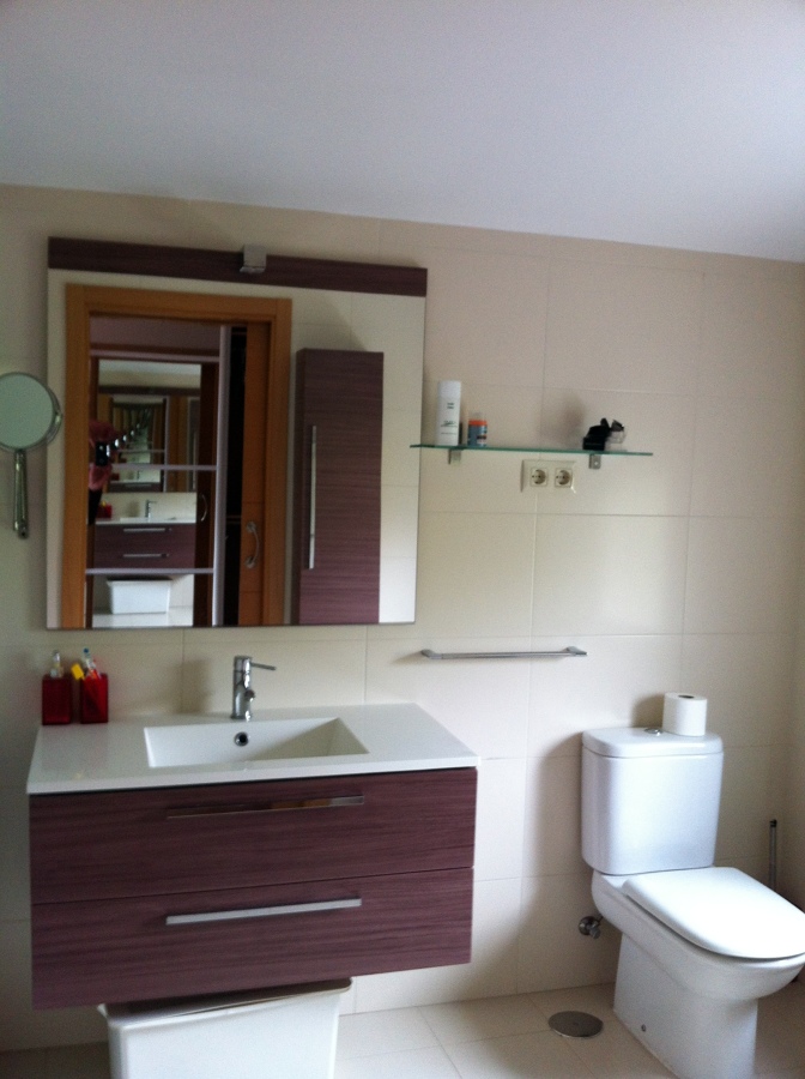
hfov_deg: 40.6
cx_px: 402
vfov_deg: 52.7
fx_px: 1088
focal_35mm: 35
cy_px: 540
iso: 100
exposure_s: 1/15
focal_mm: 3.85
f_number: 2.8
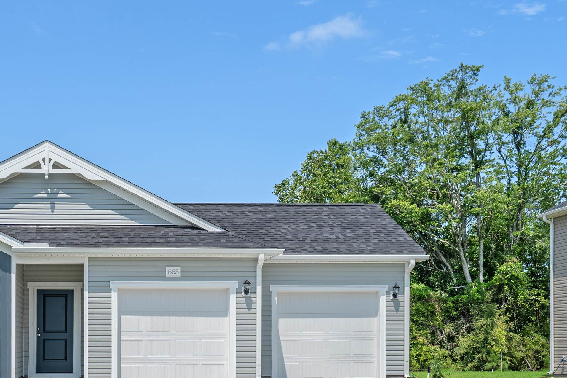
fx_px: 835
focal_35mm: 53
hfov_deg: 36.5
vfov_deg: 25.3
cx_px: 129
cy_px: 276
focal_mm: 33
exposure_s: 1/1000
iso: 50
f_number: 4
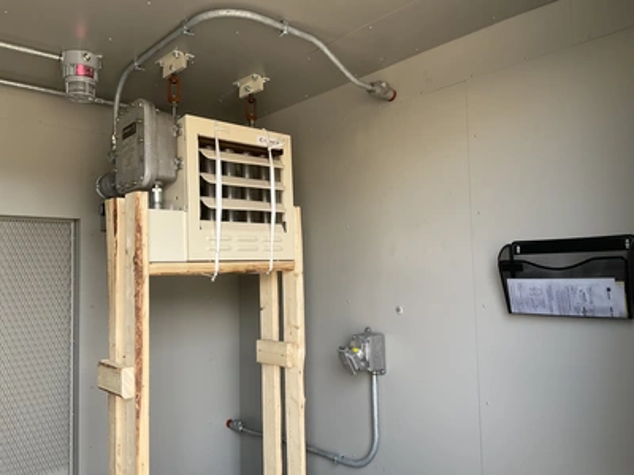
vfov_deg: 48.2
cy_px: 238
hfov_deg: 61.7
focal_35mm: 29
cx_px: 317
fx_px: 531
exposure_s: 1/122
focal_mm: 3
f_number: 1.8
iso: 32
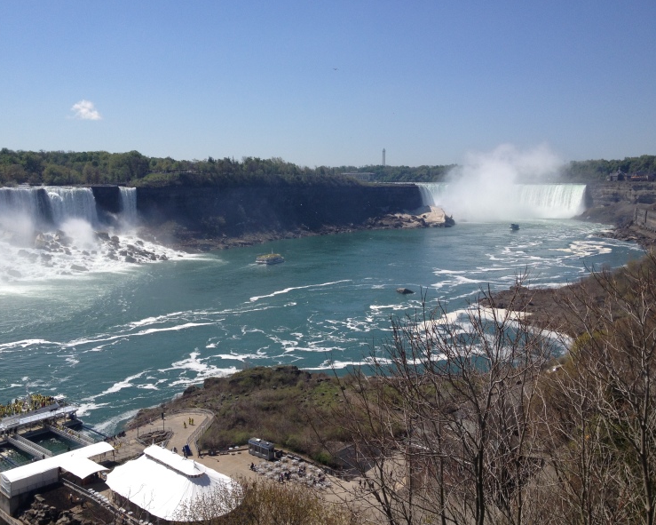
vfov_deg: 40.1
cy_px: 261
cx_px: 306
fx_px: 718
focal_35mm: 37
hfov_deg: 49.1
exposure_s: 1/2404
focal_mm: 4.28
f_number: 2.4
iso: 50
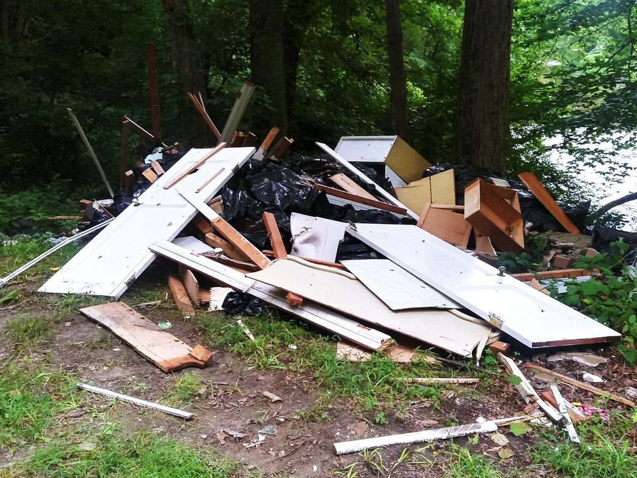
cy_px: 179
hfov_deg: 44.8
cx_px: 340
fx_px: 773
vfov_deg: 34.2
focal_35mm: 42
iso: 100
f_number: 2.2
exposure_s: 1/30
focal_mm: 3.7
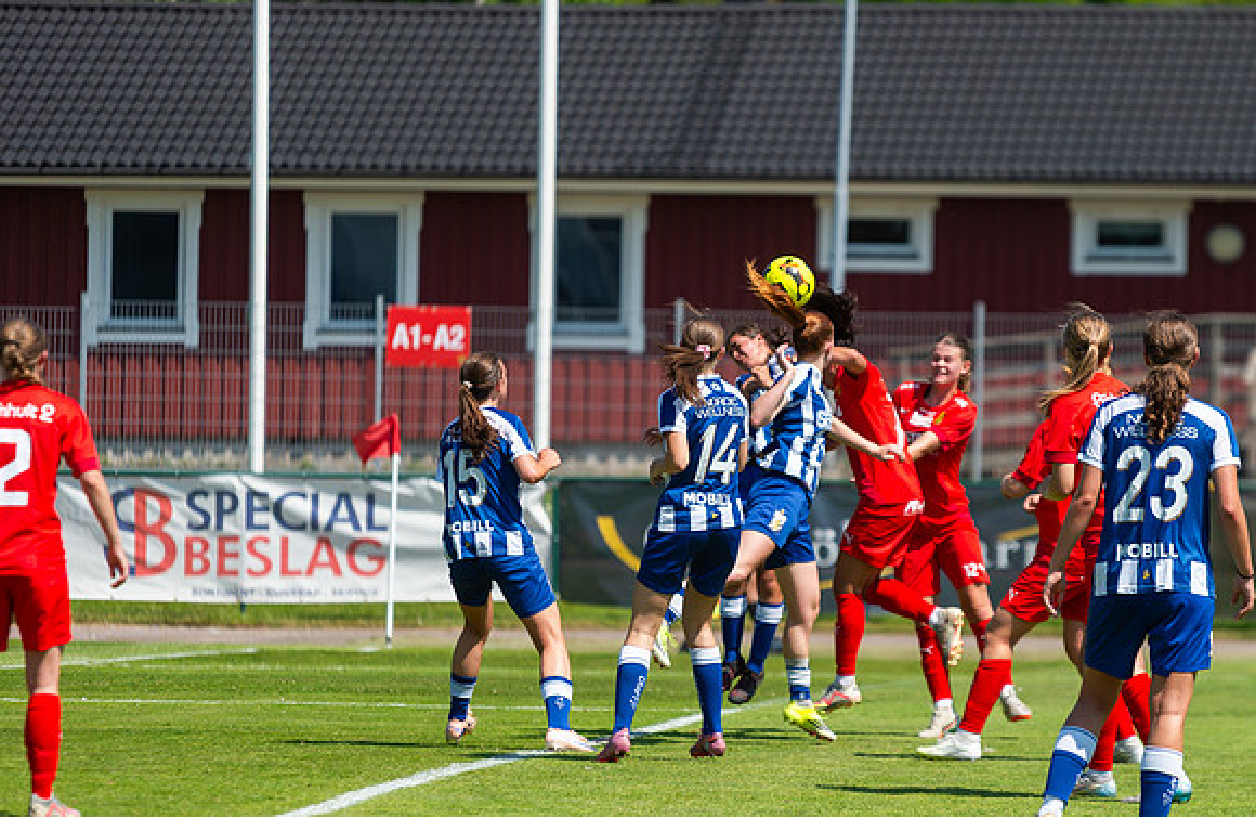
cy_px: 447
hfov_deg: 7.5
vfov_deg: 4.9
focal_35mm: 278
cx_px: 808
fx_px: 9609
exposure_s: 1/2500
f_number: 3.2
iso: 160
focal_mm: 200
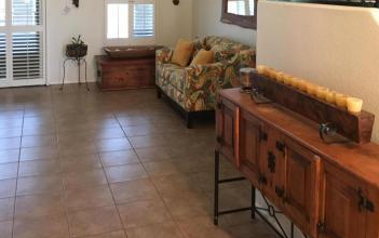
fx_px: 434
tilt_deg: -3.1
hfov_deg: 47.2
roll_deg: -0.4
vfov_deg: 29.2
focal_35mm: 42
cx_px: 193
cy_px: 16
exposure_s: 1/17
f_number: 2.2
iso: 200
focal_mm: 4.15
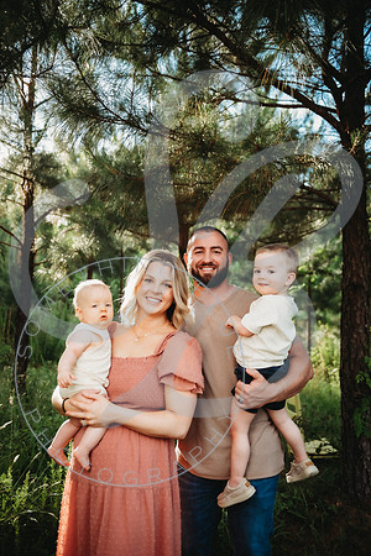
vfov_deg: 55.8
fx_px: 526
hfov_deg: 38.9
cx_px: 186
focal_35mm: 34
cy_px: 278
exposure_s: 1/200
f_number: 2.8
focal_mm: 34
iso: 80
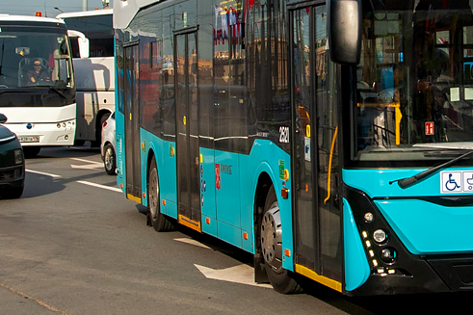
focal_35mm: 110
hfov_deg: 18.3
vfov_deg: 12.4
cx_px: 416
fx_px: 1445
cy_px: 60
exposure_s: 1/640
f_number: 6.3
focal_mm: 24
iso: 100
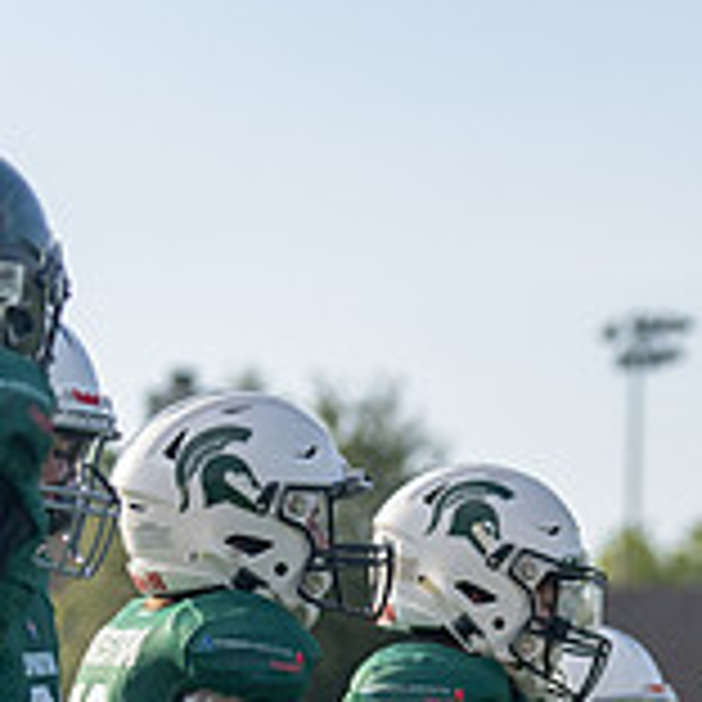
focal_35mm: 265
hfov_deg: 6.6
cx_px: 837
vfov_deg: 6.6
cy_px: 817
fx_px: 6080
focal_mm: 84
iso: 100
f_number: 2.8
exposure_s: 1/1250
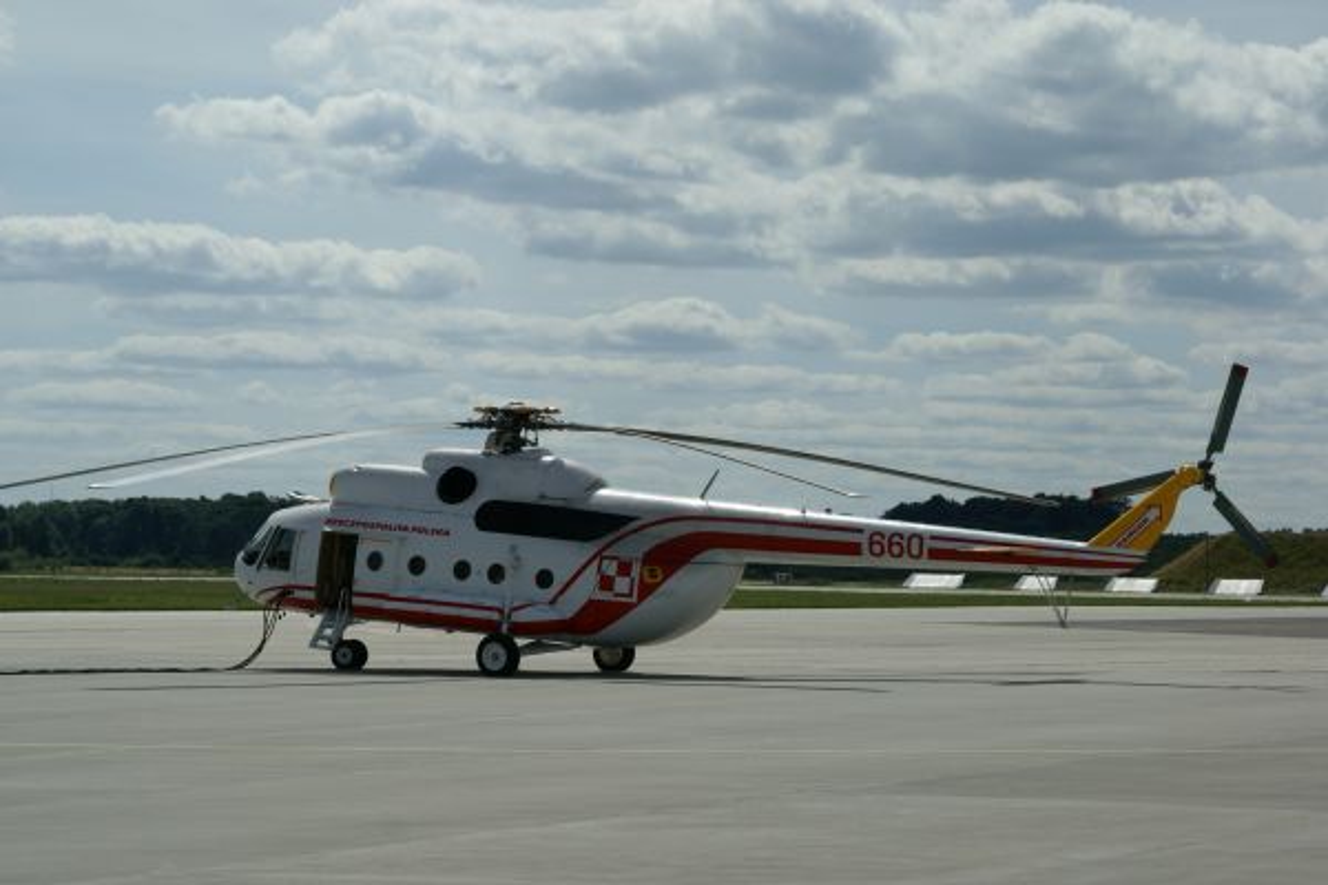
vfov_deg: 12.2
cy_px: 442
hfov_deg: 18.2
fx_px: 4150
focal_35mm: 112
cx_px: 664
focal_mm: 75
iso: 200
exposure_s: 1/500
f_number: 8
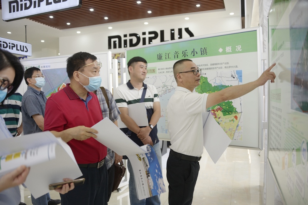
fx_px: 239
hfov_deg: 65.5
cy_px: 102
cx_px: 154
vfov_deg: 46.4
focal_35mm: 28
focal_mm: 28
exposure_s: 1/30
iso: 160
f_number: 3.5
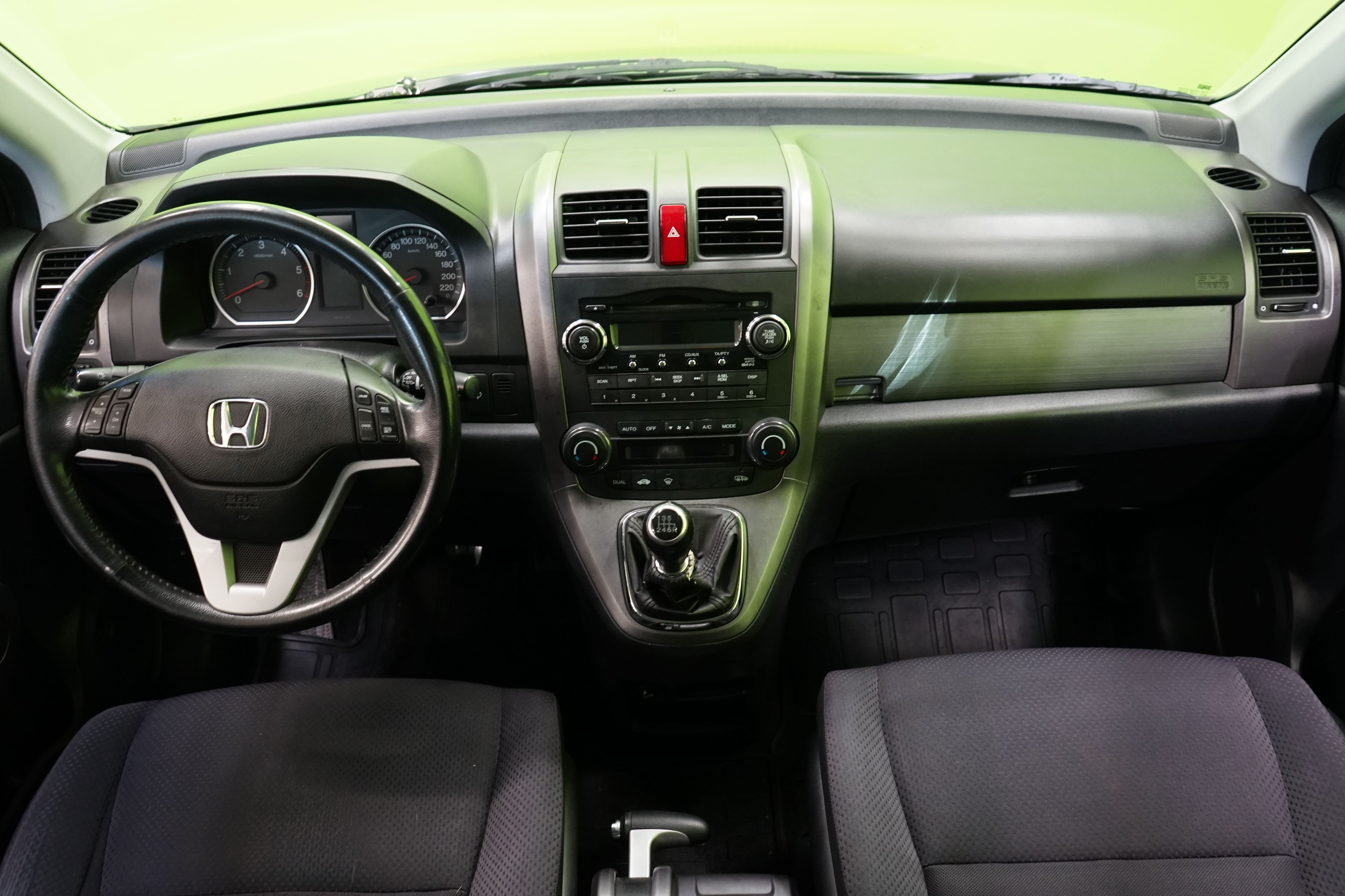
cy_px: 448
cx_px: 672
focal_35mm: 29
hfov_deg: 63.7
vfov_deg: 45.0
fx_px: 1083
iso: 1600
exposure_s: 1/15
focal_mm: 29
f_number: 5
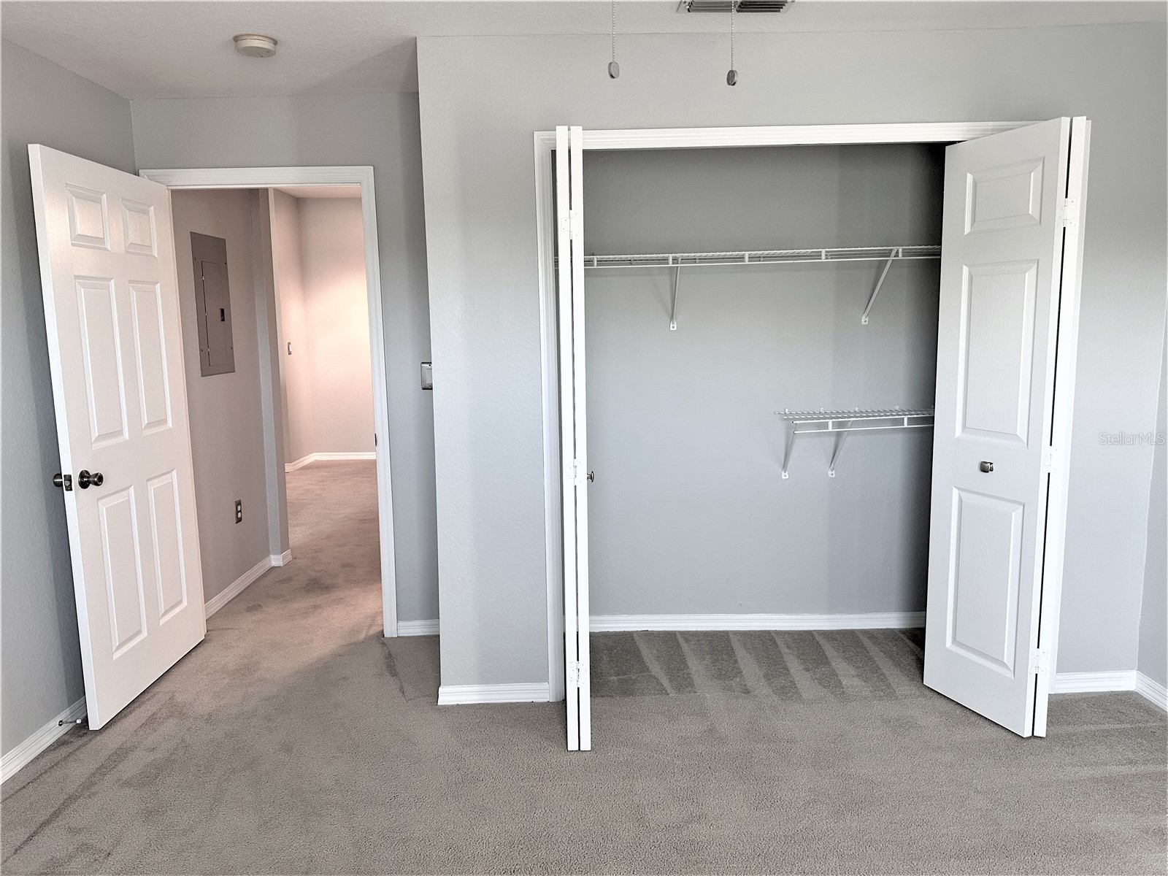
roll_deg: +0.3
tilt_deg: -8.9
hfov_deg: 71.6
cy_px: 438
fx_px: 810
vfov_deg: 56.8
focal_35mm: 24
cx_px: 584
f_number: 1.78
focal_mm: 6.86
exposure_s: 1/60
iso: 160
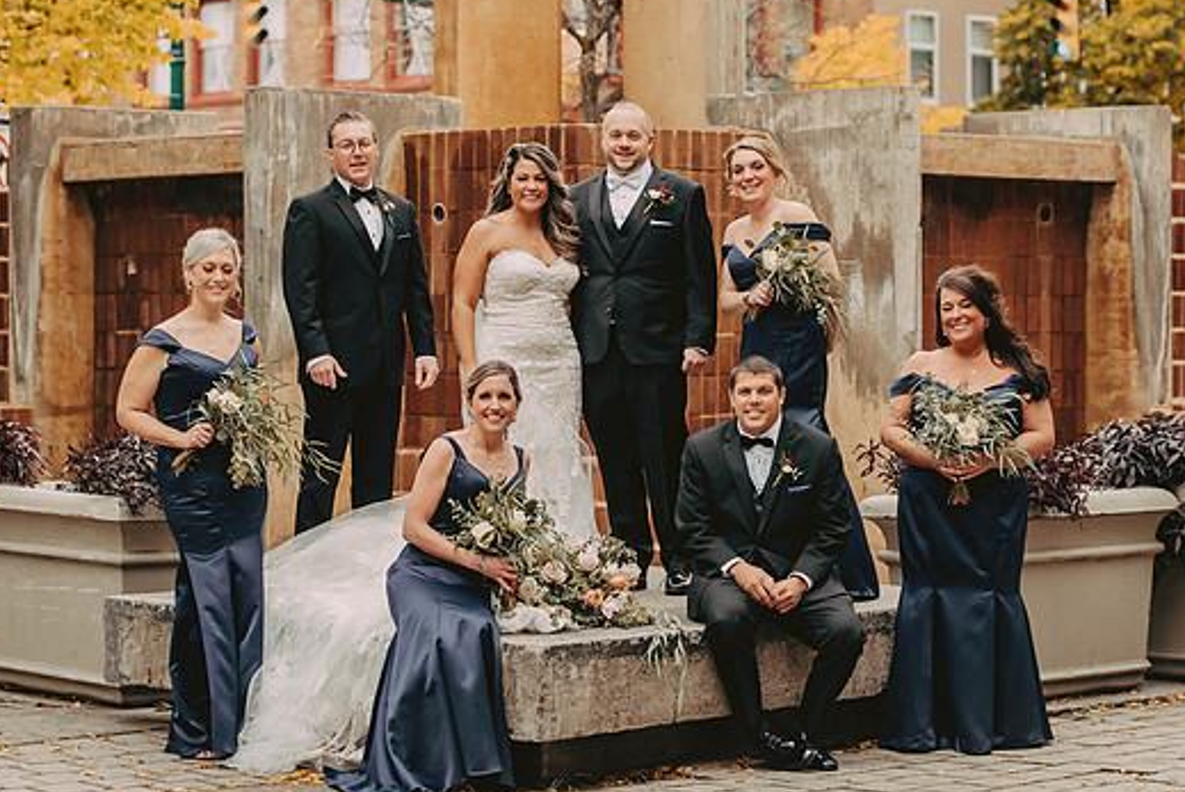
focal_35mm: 102
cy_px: 274
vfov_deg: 13.4
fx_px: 3360
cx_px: 600
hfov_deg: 20.0
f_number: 3.2
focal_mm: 70
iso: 800
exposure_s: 1/500
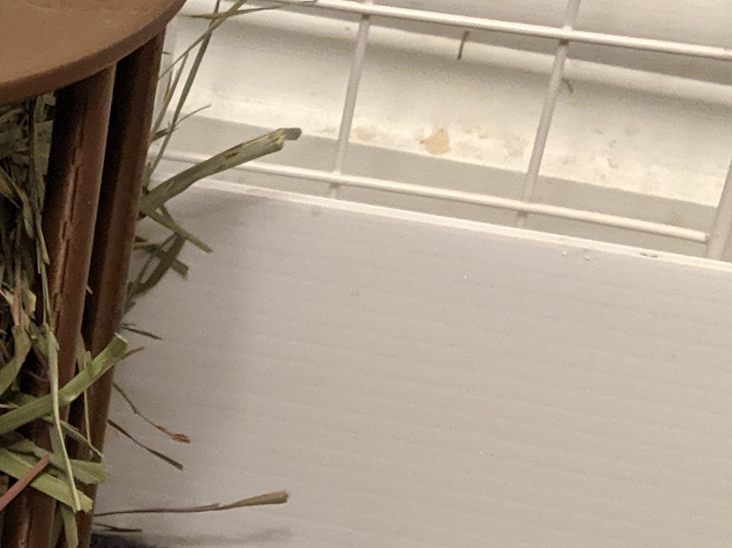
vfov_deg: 10.9
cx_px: -287
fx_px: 2770
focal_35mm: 131
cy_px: 832
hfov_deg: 14.3
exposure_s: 1/30
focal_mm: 4.44
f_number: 1.8
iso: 592
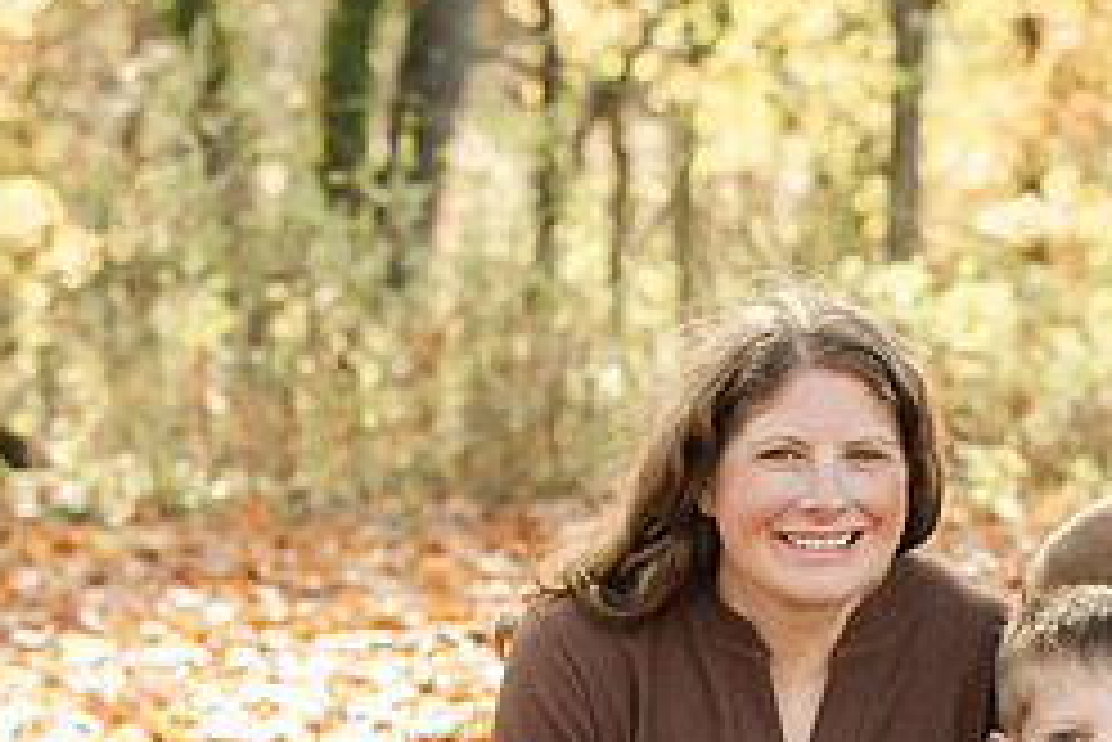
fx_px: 5563
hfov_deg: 11.4
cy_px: 782
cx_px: 853
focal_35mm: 180
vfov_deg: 7.6
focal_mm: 70
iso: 800
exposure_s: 1/1000
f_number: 4.5
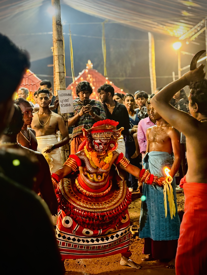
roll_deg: +2.2
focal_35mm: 52
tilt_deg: +1.9
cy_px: 138
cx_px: 104
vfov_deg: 36.8
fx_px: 415
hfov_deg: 28.0
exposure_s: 1/26
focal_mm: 5.96
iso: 320
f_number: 1.6
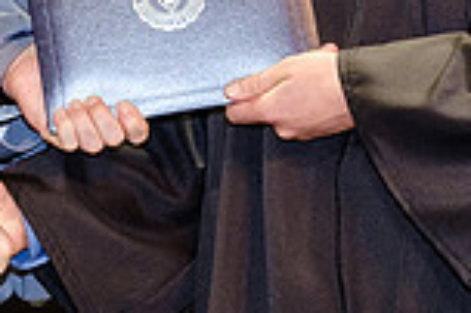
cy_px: -46
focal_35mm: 208
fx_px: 2718
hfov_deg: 9.9
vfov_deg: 6.6
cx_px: 96
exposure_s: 1/100
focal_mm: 23.4
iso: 1250
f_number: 4
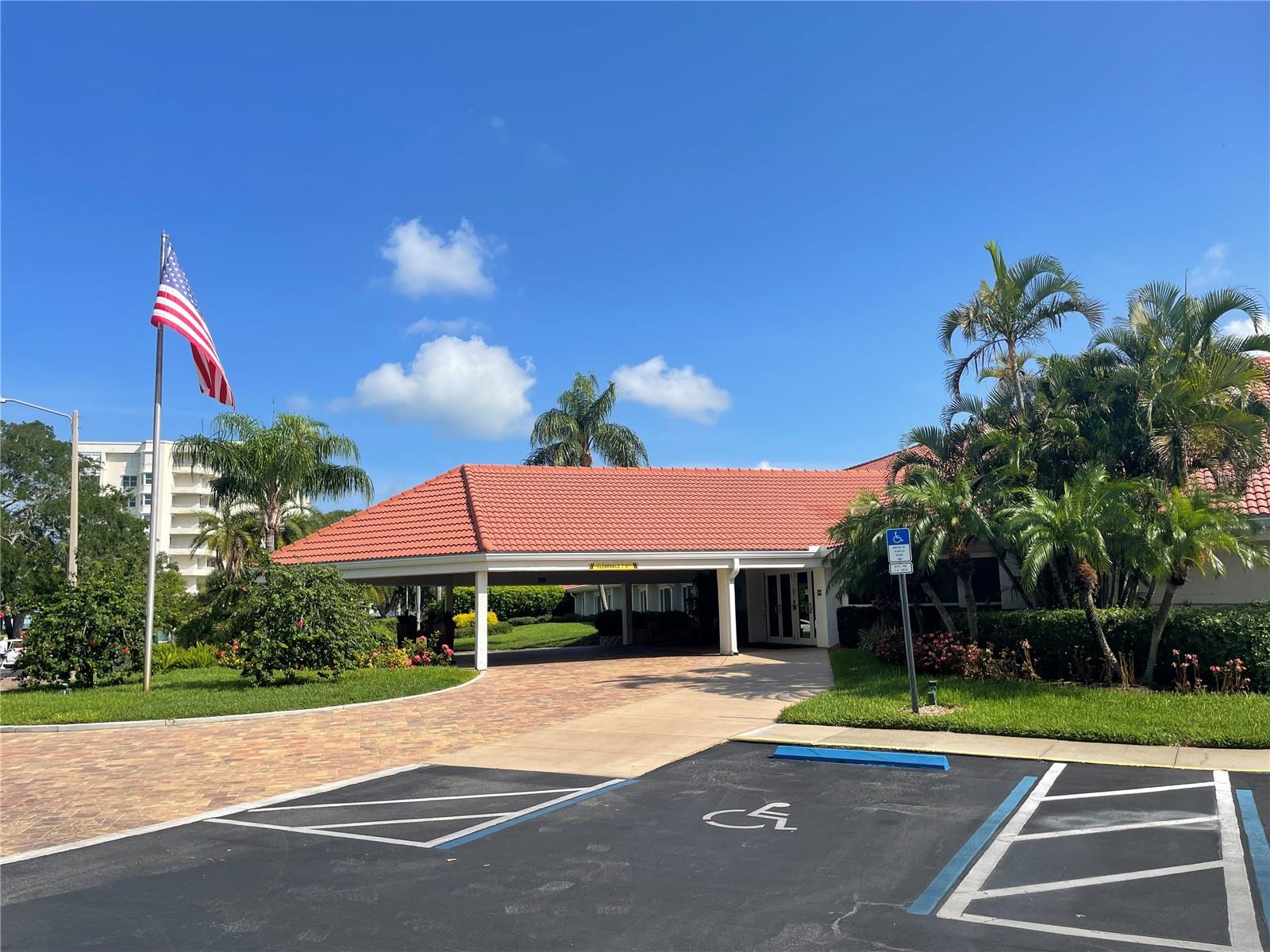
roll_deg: +2.2
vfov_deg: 53.1
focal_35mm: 26
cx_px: 635
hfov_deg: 67.3
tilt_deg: +8.2
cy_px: 476
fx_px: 954
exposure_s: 1/3731
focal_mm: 4.2
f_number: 1.6
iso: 32
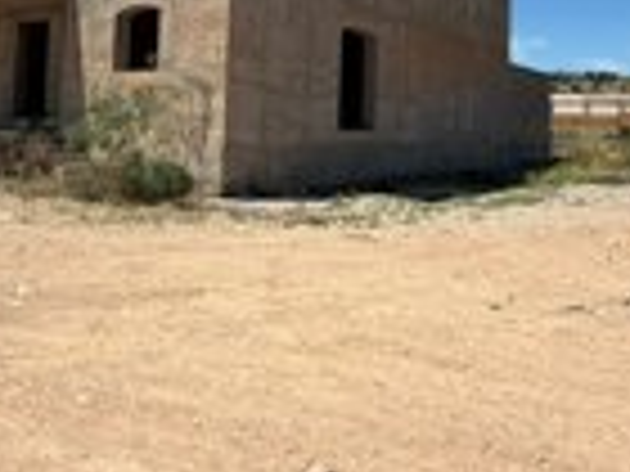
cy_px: 90
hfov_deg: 51.3
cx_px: 284
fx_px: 655
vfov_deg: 38.1
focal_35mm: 36
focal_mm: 2.22
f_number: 2.2
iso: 20
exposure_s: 1/1125
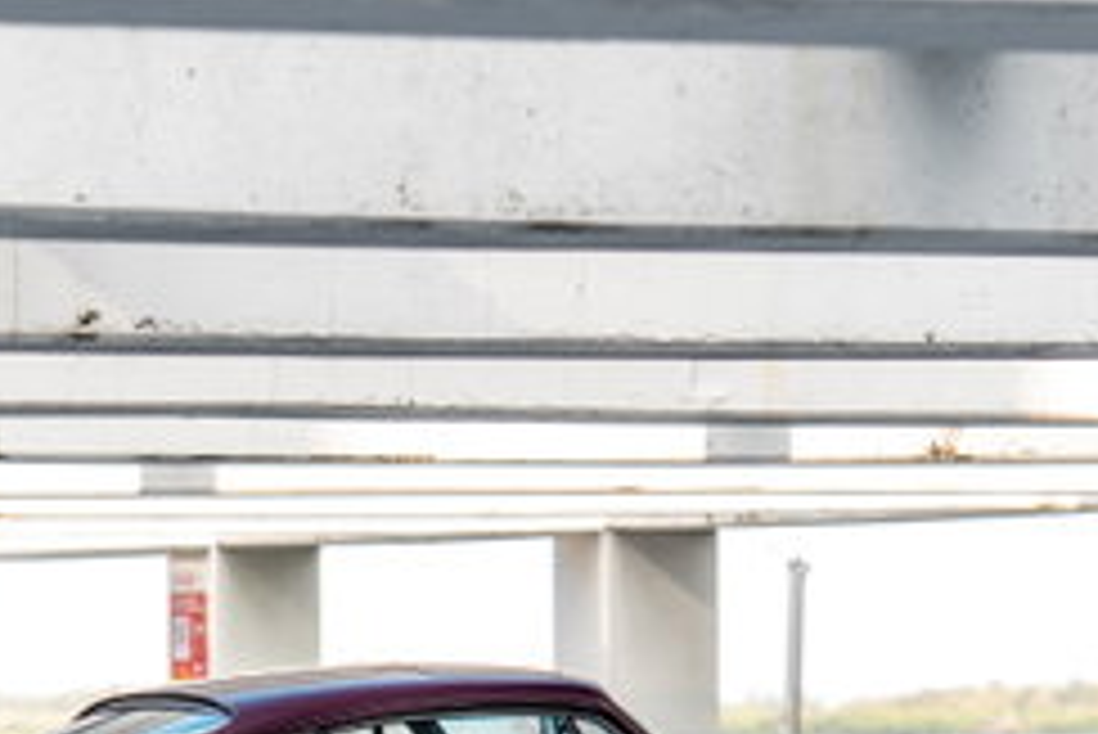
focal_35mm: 321
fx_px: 9796
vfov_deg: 4.3
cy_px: 788
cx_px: 238
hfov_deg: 6.4
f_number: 4
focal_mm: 102
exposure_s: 1/160
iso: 400
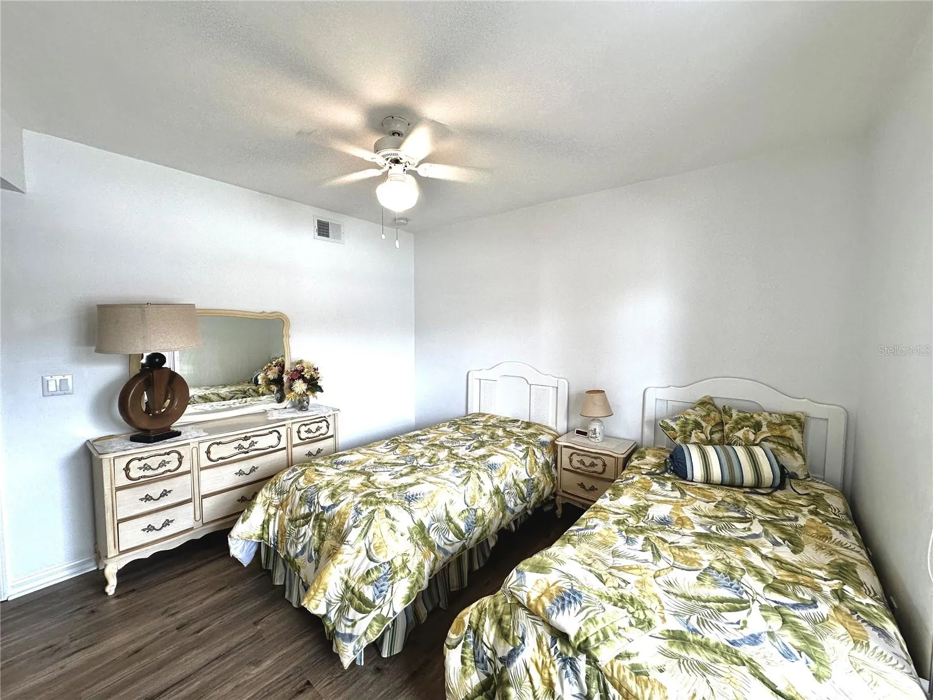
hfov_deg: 102.1
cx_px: 466
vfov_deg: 85.7
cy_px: 350
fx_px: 377
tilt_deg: -3.3
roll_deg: -0.2
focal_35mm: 14
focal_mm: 2.22
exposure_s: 1/120
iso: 80
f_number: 2.2
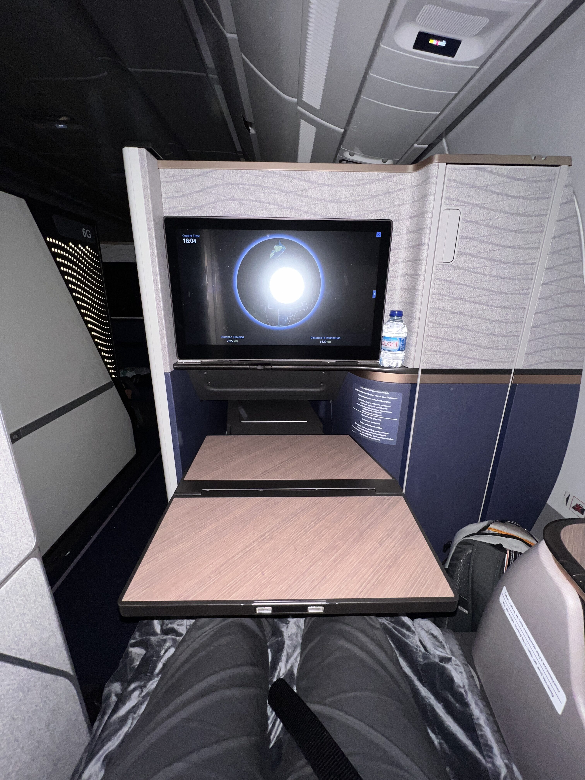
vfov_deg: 106.2
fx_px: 293
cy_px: 390
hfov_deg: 89.9
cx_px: 292
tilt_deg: -14.4
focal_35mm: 13
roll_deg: -1.0
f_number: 1.8
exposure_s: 1/31
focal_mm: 1.57
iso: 64
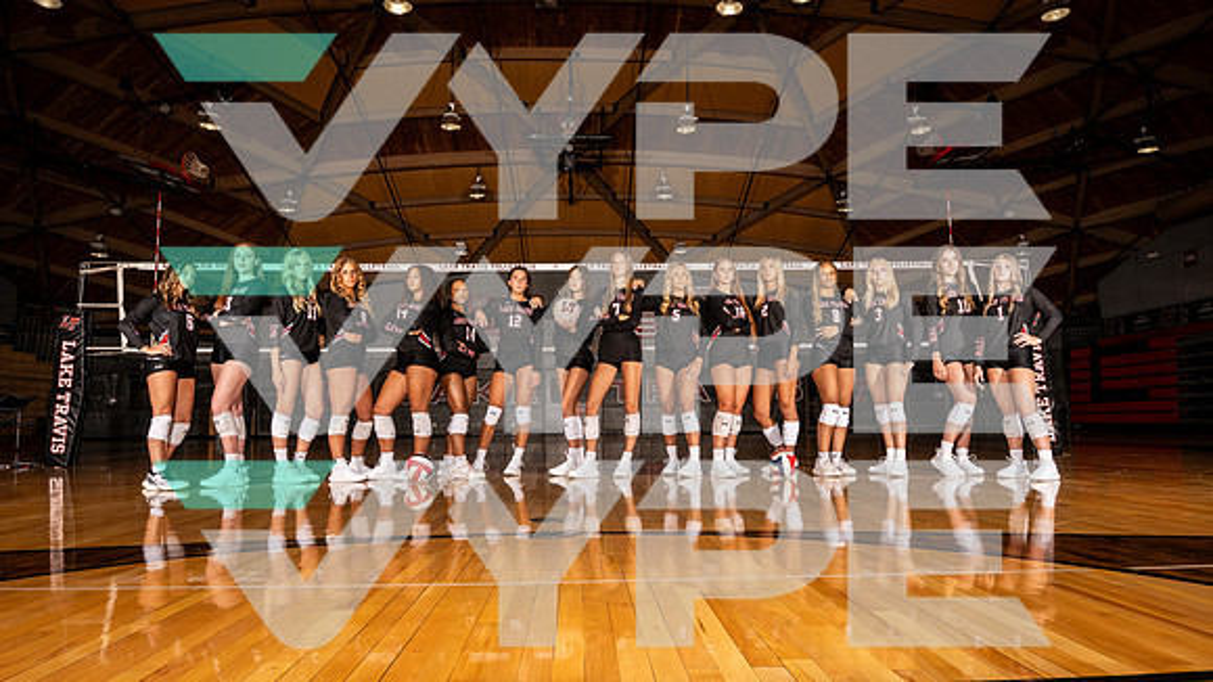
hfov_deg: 73.8
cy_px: 341
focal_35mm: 25
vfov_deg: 45.7
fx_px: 808
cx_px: 606
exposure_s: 1/250
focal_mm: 24
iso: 250
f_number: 11
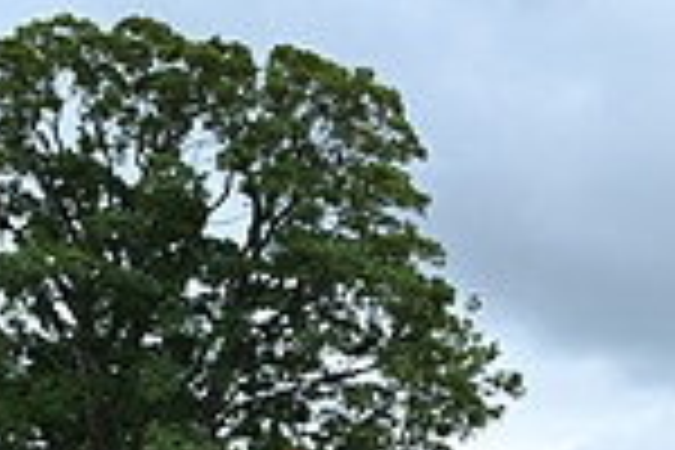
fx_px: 3618
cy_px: 817
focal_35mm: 193
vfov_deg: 6.9
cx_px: 1238
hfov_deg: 10.0
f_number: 5.6
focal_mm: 50
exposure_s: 1/1250
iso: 640
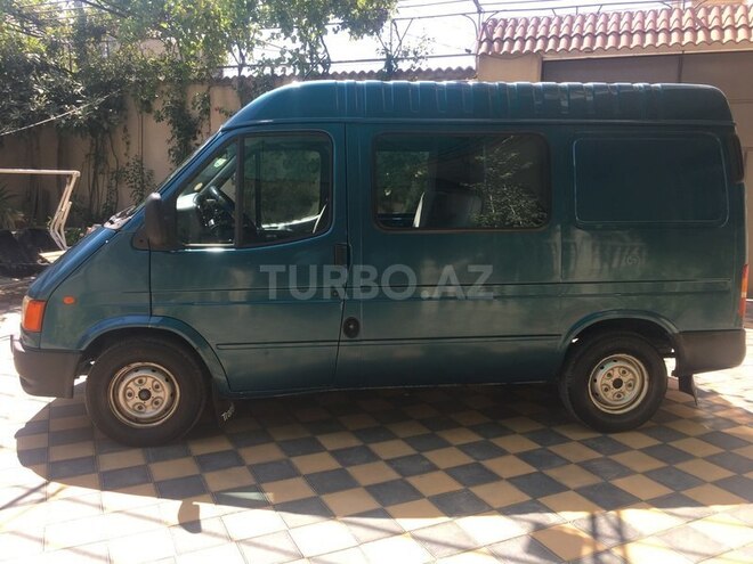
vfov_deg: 48.2
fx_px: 631
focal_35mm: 29
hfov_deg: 61.7
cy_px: 282
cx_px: 376
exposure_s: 1/314
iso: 25
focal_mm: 4.15
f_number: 2.2
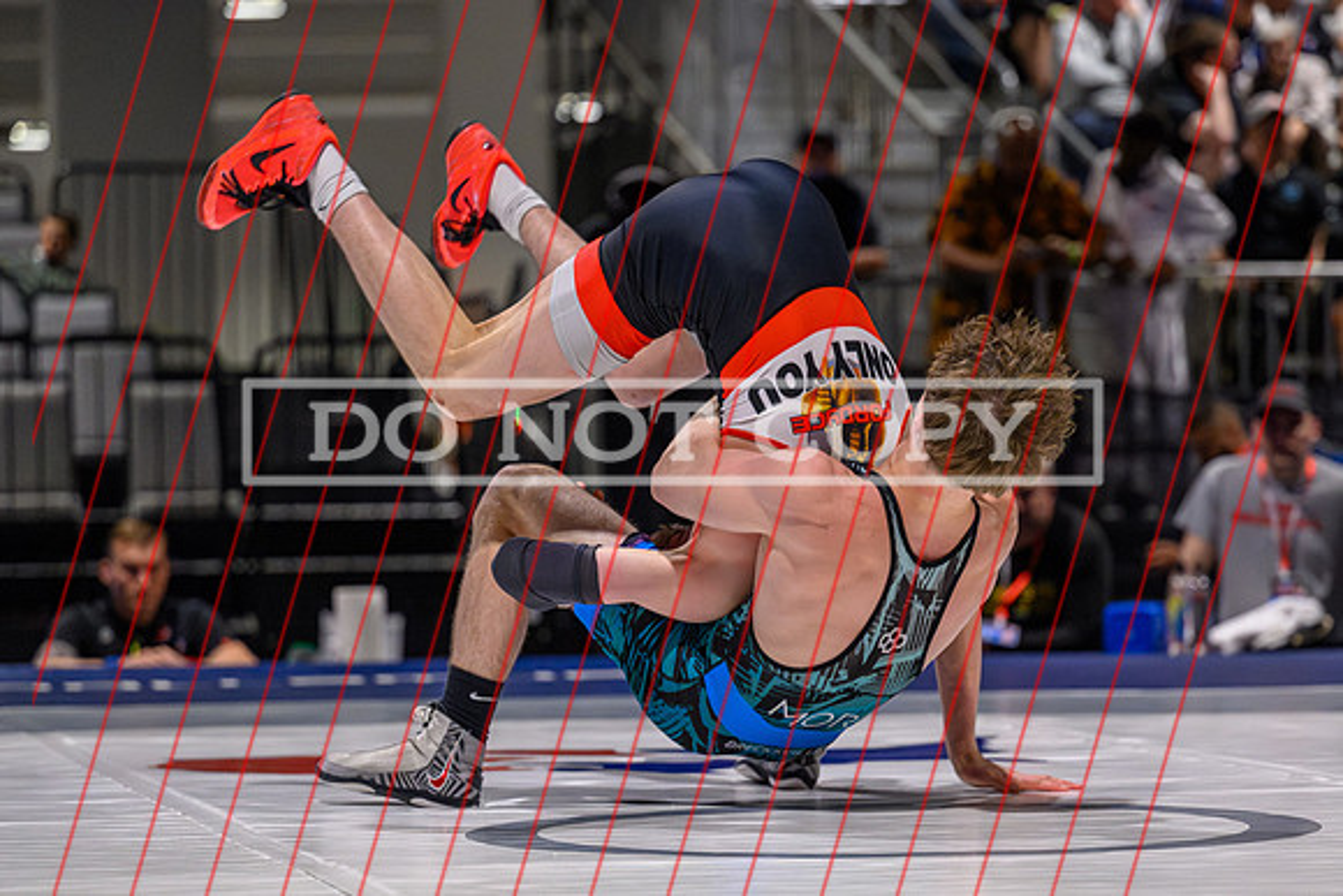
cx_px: 715
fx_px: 5563
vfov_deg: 9.2
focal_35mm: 149
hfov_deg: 13.8
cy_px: 593
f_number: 2.8
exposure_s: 1/800
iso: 7200
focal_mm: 110
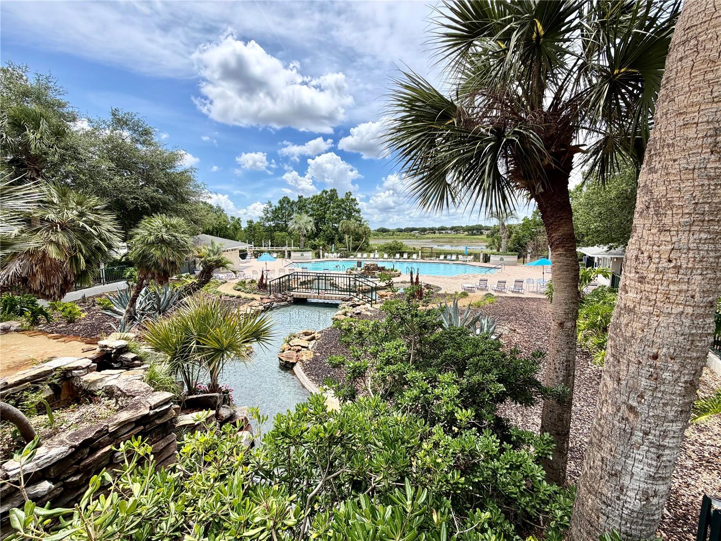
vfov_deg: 85.7
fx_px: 292
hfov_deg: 102.1
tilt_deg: -7.7
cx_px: 360
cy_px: 270
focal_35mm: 14
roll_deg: -0.2
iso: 25
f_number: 2.2
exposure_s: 1/770
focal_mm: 2.22
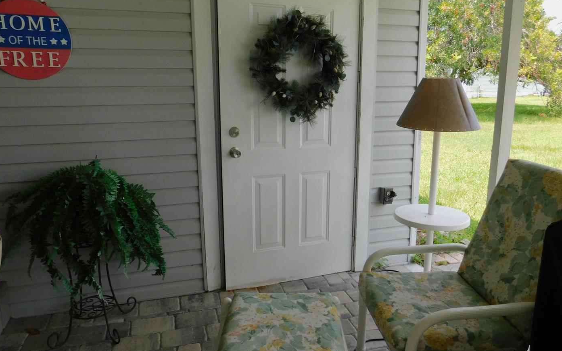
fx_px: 429
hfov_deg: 66.3
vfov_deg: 44.6
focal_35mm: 28
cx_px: 305
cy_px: 173
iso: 125
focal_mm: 4
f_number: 3
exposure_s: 1/400
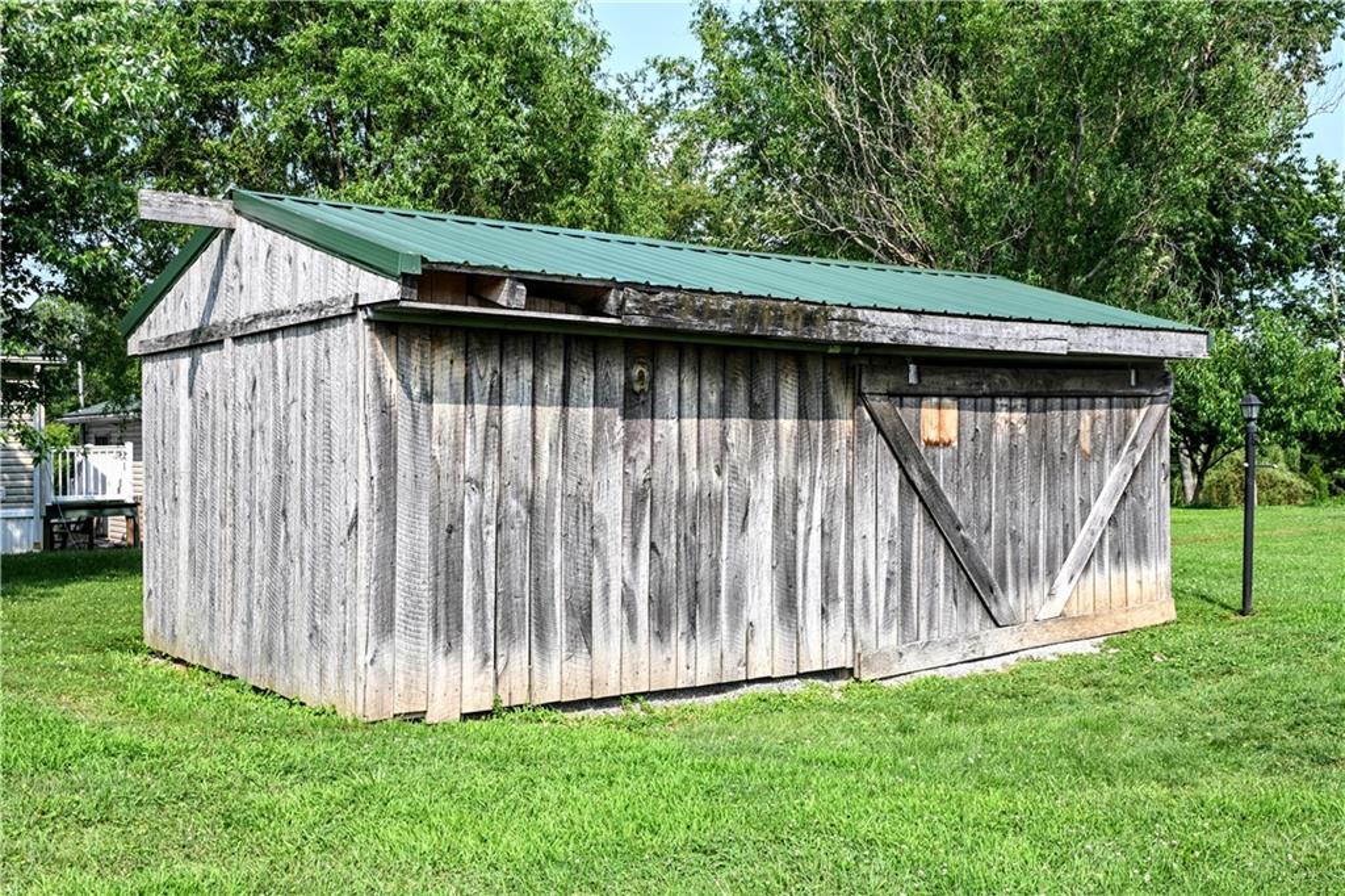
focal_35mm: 37
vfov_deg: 36.1
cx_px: 672
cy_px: 448
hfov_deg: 52.2
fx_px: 1373
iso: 100
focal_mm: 24.5
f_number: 8
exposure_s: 1/125
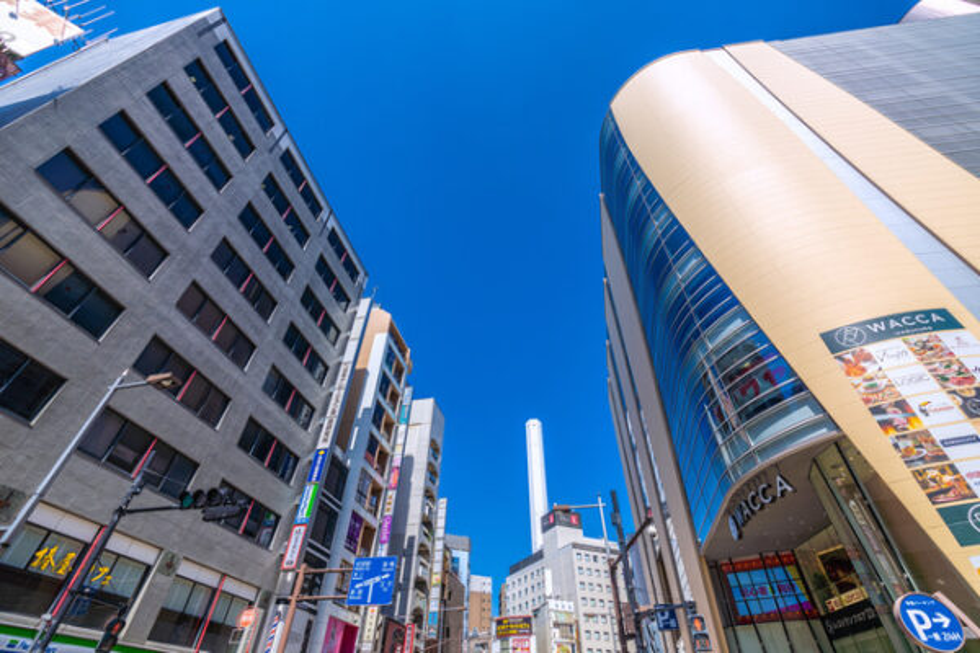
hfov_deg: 96.7
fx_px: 436
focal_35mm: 16
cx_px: 490
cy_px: 326
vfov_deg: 73.7
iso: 100
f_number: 4
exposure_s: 1/60
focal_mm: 16
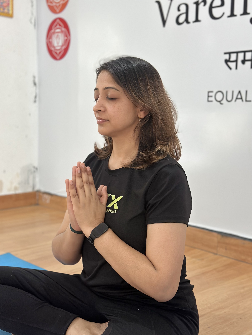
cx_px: 126
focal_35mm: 48
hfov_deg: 30.3
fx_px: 466
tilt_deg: -6.9
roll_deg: -2.4
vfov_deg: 39.7
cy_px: 168
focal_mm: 6.86
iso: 250
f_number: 1.78
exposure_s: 1/50
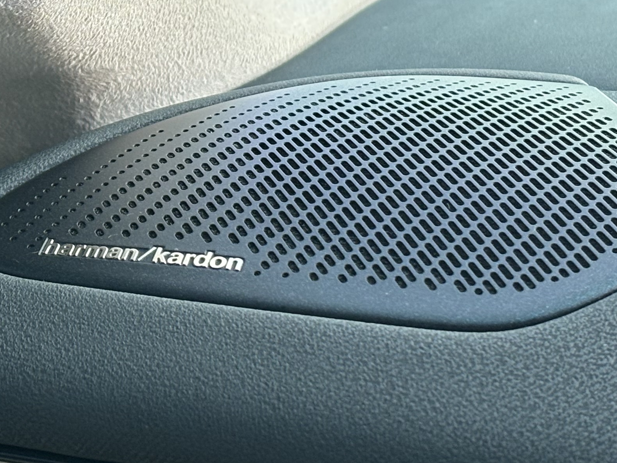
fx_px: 2371
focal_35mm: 133
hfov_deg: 14.7
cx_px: 131
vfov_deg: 11.1
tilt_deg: -9.3
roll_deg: -1.1
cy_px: 57
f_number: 1.6
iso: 50
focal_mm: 5.96
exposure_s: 1/120
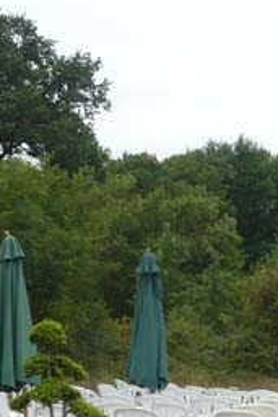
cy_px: 441
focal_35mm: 117
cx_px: 455
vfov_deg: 17.0
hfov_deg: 11.1
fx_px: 1353
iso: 100
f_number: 4
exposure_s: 1/125
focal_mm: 6
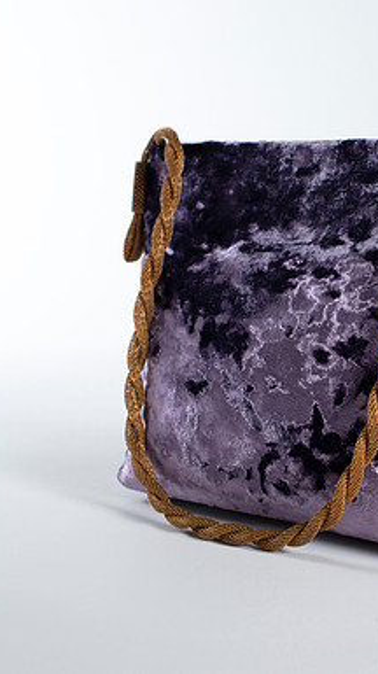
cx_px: 376
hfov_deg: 15.0
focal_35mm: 79
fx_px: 1410
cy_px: 337
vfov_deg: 26.9
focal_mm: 50
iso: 200
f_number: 8
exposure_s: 1/200
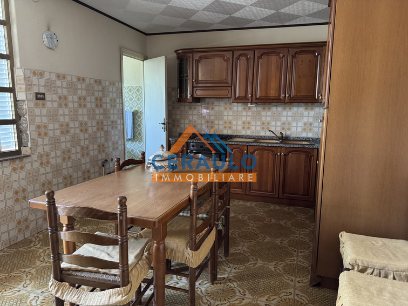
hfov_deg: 71.6
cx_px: 204
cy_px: 153
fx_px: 283
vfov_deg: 56.8
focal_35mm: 24
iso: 1000
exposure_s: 1/40
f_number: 1.78
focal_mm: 6.76
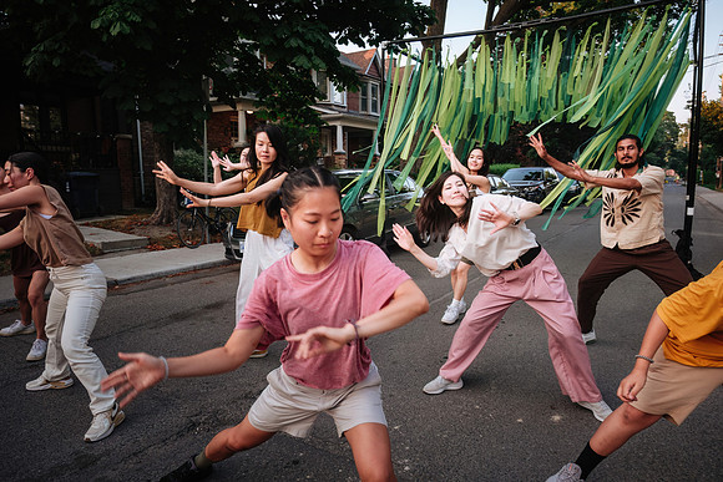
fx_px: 482
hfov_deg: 73.7
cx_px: 362
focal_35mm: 24
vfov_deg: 53.2
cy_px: 241
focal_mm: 16
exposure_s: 1/250
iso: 200
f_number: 2.8
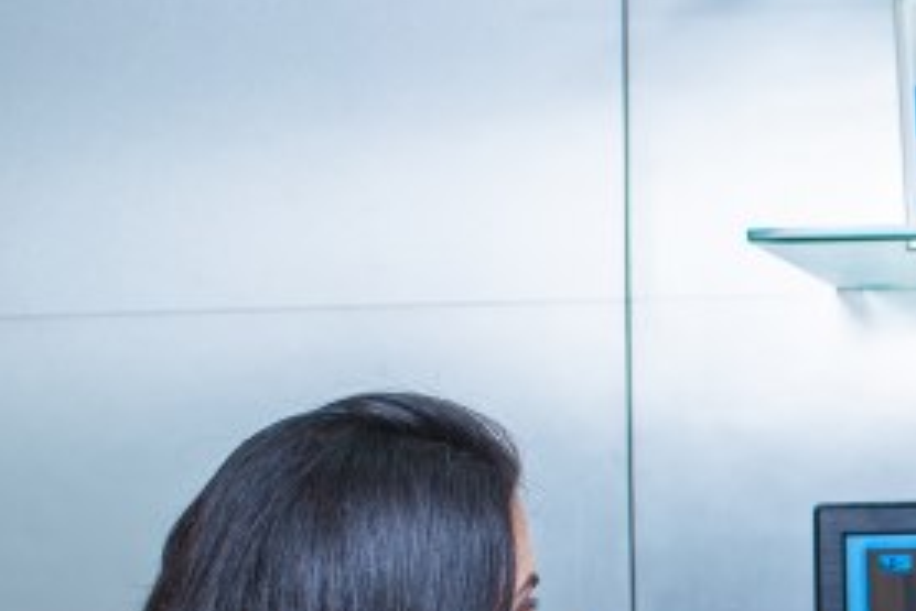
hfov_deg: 18.8
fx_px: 2571
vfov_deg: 13.3
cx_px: 1181
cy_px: 697
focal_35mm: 101
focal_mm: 35
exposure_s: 1/100
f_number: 4
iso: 100
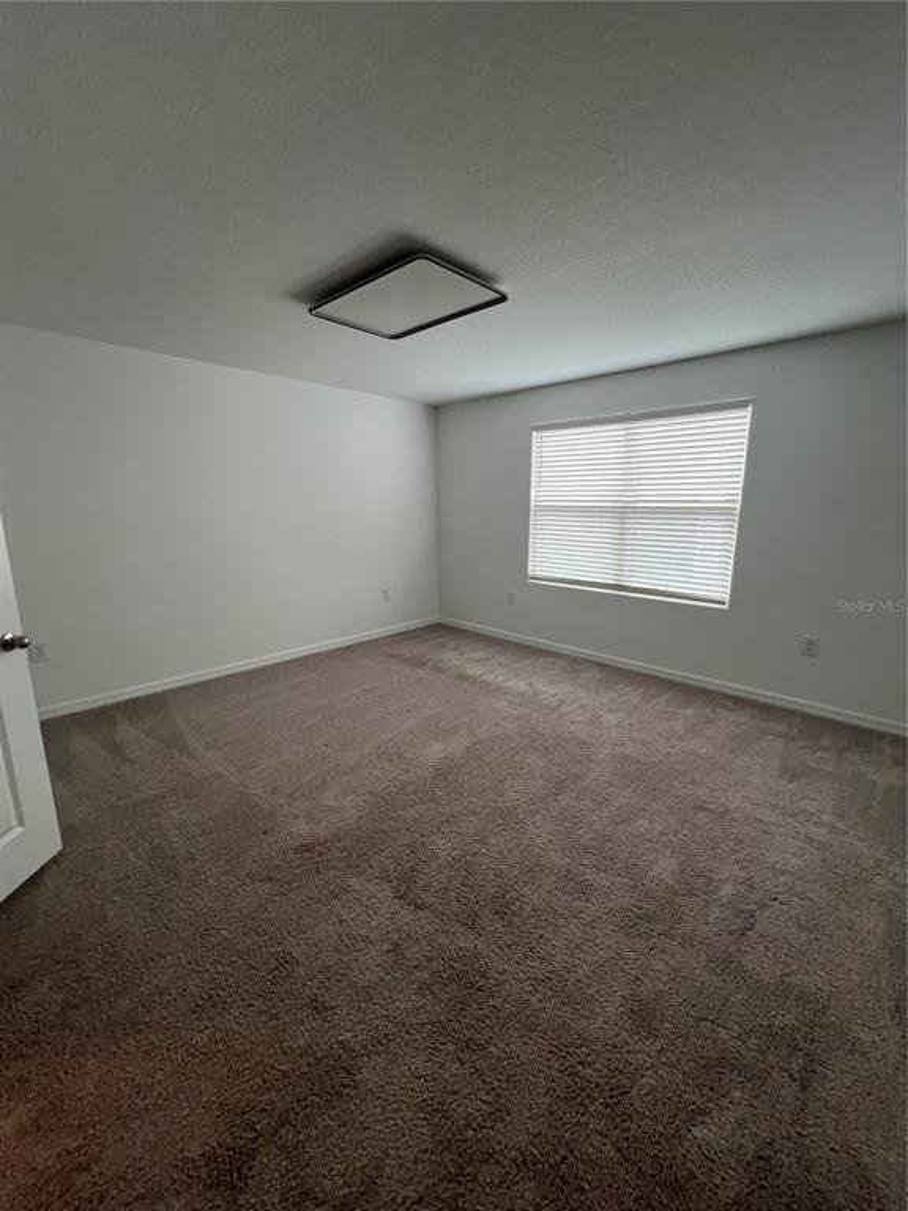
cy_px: 606
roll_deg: -1.4
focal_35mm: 13
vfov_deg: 106.2
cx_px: 454
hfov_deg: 89.9
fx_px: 455
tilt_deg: -13.8
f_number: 1.8
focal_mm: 1.57
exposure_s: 1/120
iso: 80
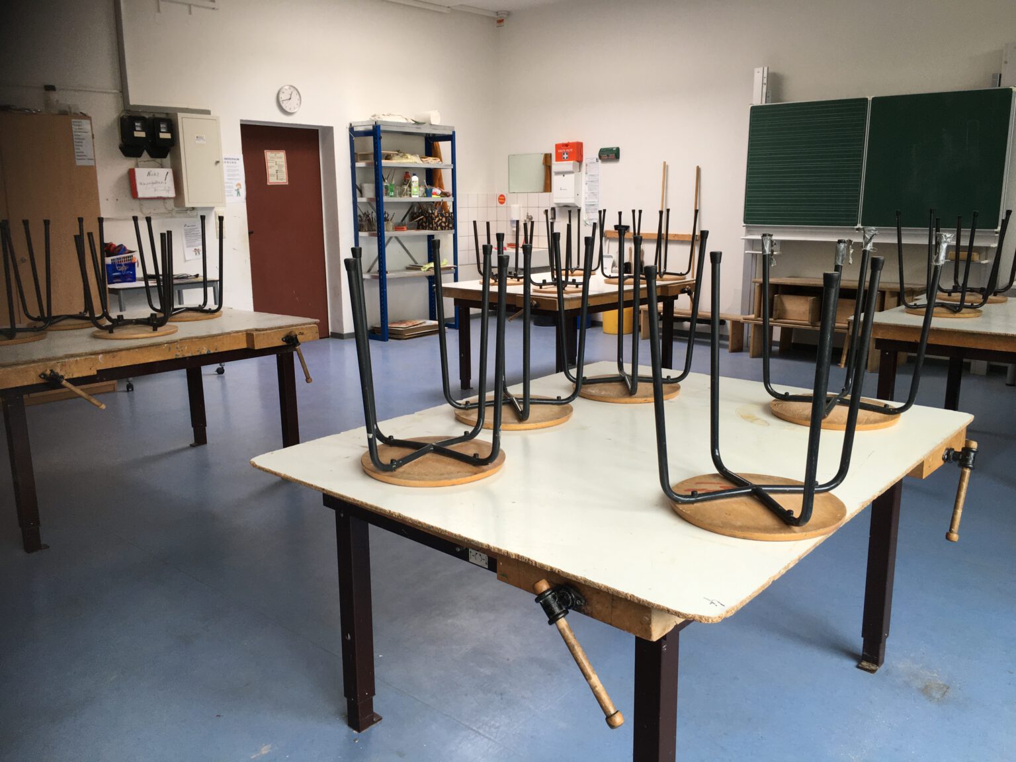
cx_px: 508
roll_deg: +0.0
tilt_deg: -12.0
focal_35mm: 29
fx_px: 851
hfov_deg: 61.7
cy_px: 381
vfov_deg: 48.2
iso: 40
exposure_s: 1/100
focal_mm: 4.15
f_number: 2.2
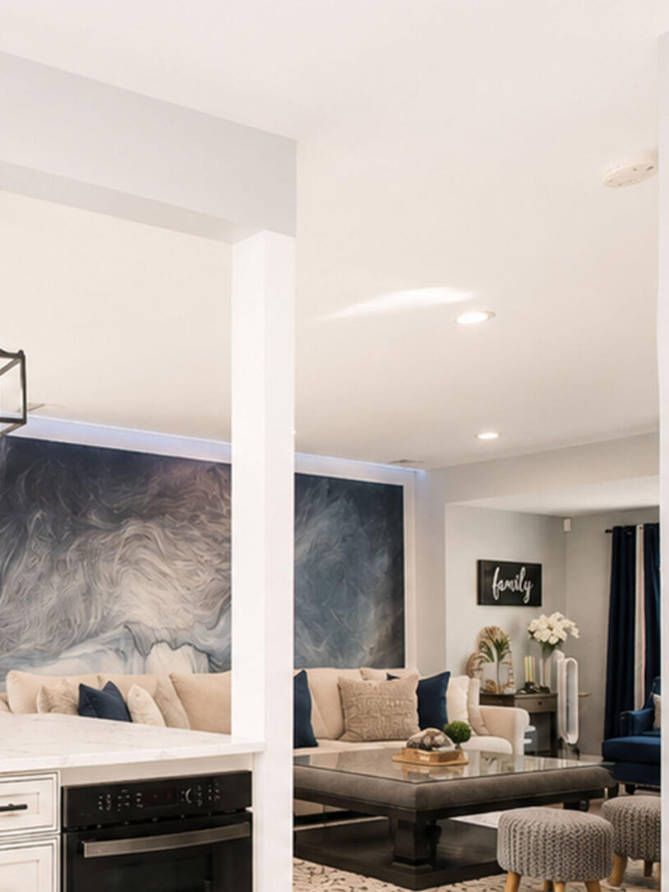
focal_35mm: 34
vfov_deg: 51.9
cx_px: -53
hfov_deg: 36.0
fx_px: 876
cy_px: 655
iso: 2000
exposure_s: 1/80
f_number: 7.1
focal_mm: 10
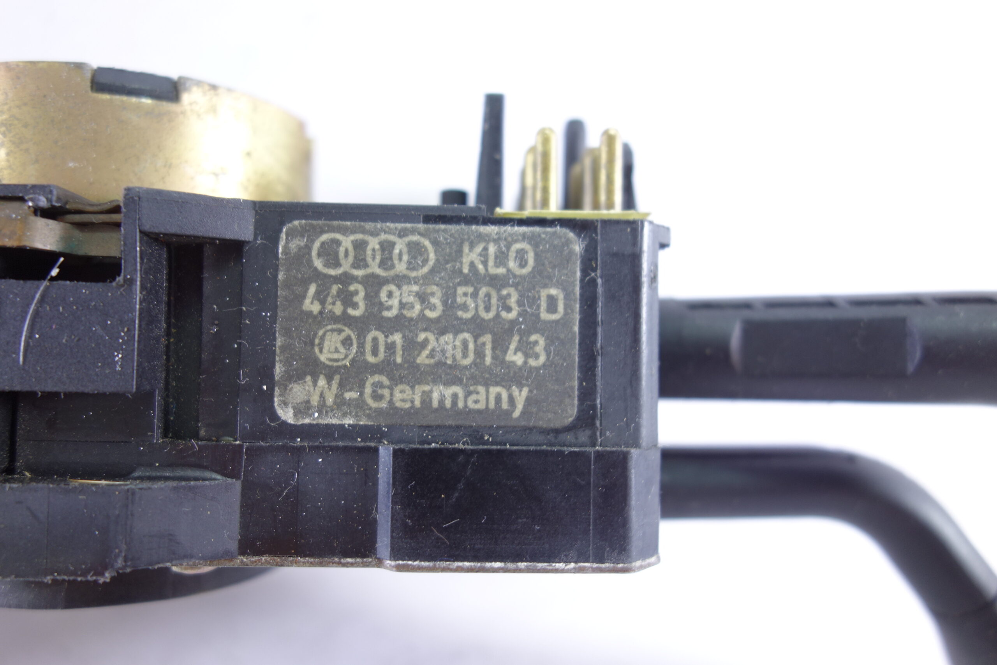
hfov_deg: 65.5
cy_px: 332
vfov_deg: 46.4
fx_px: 775
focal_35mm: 28
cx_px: 498
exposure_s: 1/13
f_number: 2.8
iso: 160
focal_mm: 10.4
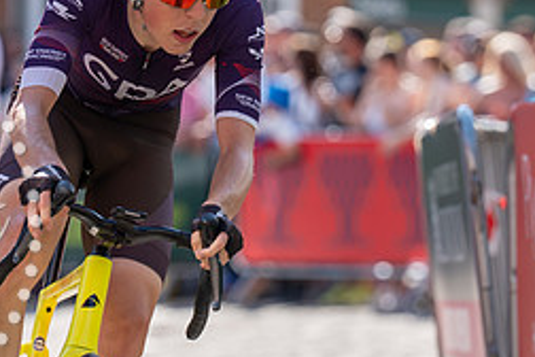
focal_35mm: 378
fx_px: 5617
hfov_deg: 5.5
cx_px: 172
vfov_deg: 3.6
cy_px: 116
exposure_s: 1/1000
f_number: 3.5
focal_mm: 164
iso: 200
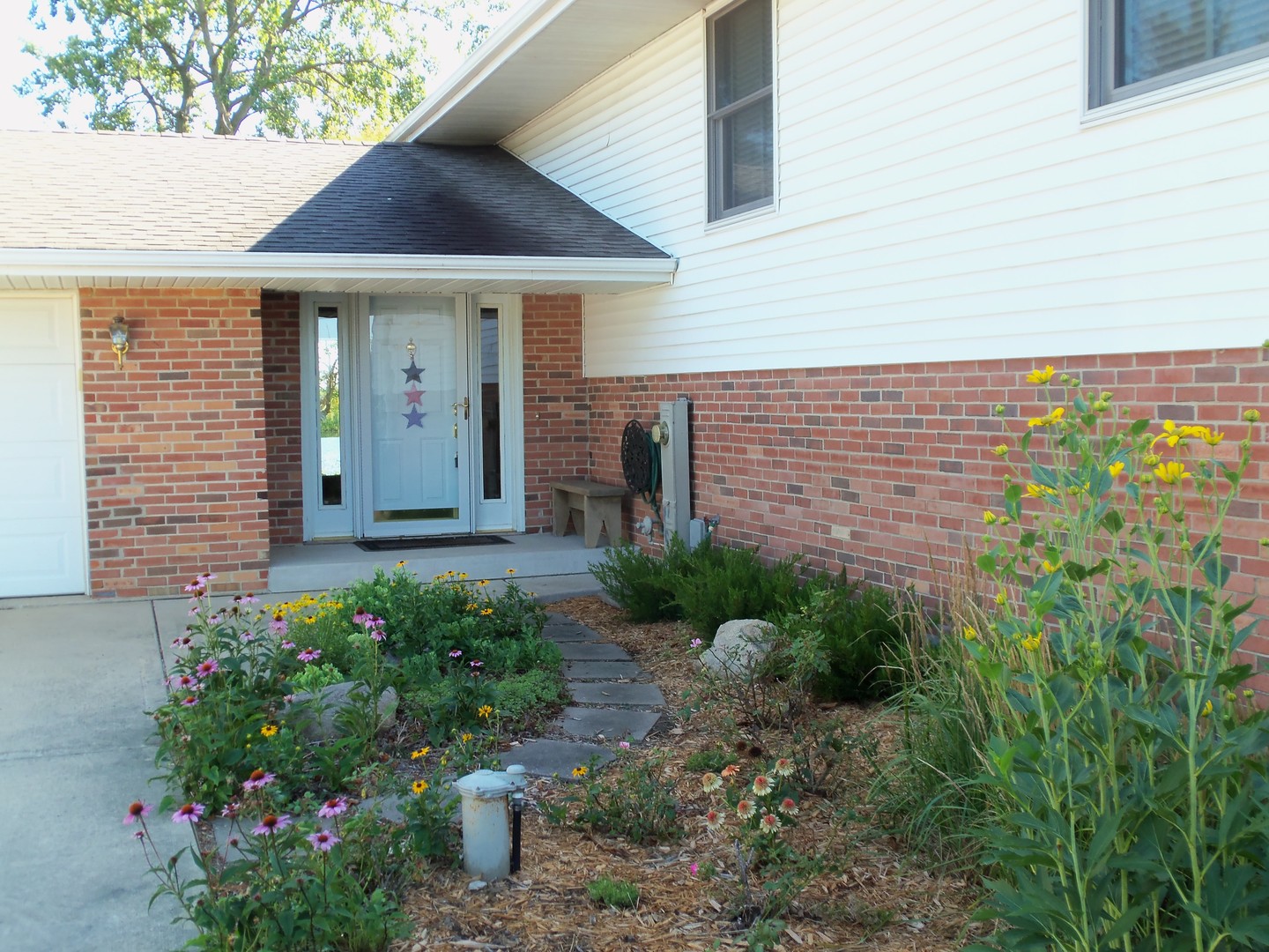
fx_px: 1393
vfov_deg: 37.7
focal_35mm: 38
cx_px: 634
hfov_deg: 49.0
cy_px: 476
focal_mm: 6.7
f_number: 3.7
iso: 80
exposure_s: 1/60
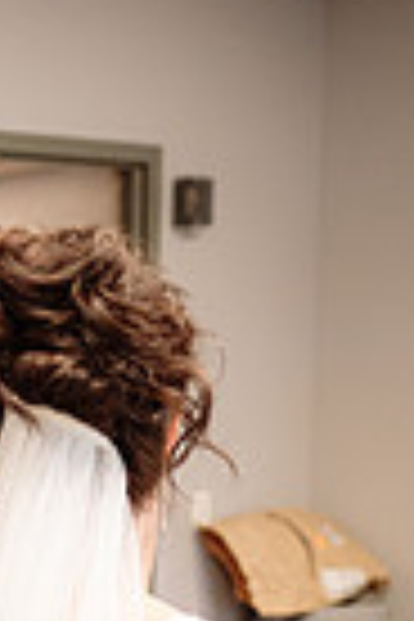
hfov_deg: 16.0
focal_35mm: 78
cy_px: 590
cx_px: -212
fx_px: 1345
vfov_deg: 25.0
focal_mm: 24
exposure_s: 1/320
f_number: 2.2
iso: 1250
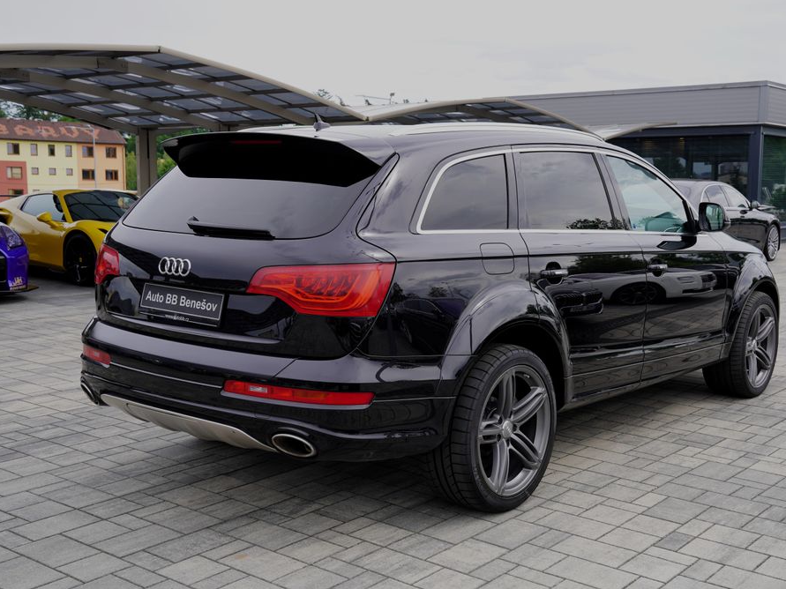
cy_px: 298
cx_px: 447
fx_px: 954
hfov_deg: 44.7
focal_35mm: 42
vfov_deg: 34.3
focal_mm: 38
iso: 100
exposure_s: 1/100
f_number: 7.1
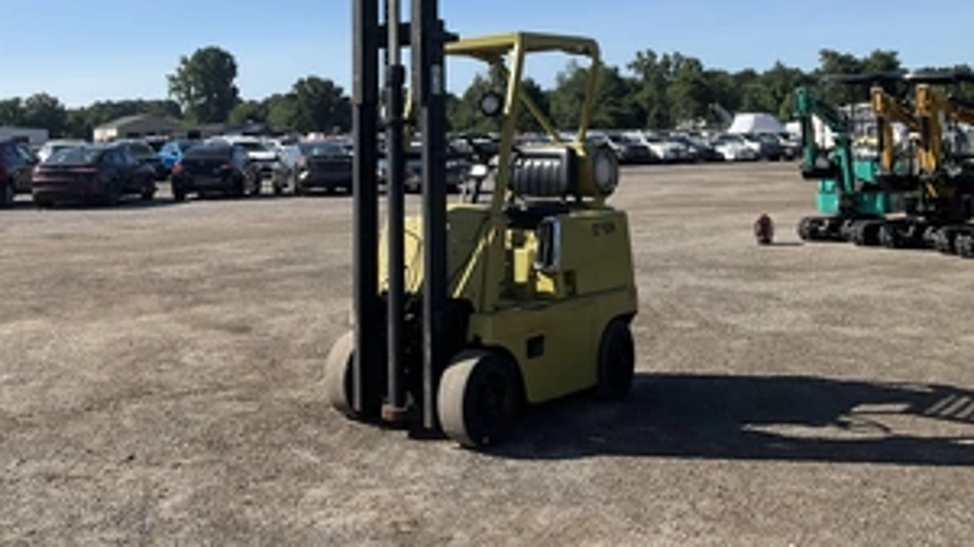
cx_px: 340
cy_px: 71
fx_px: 1084
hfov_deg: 47.7
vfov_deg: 27.4
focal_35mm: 42
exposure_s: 1/1912
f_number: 1.8
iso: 25
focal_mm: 3
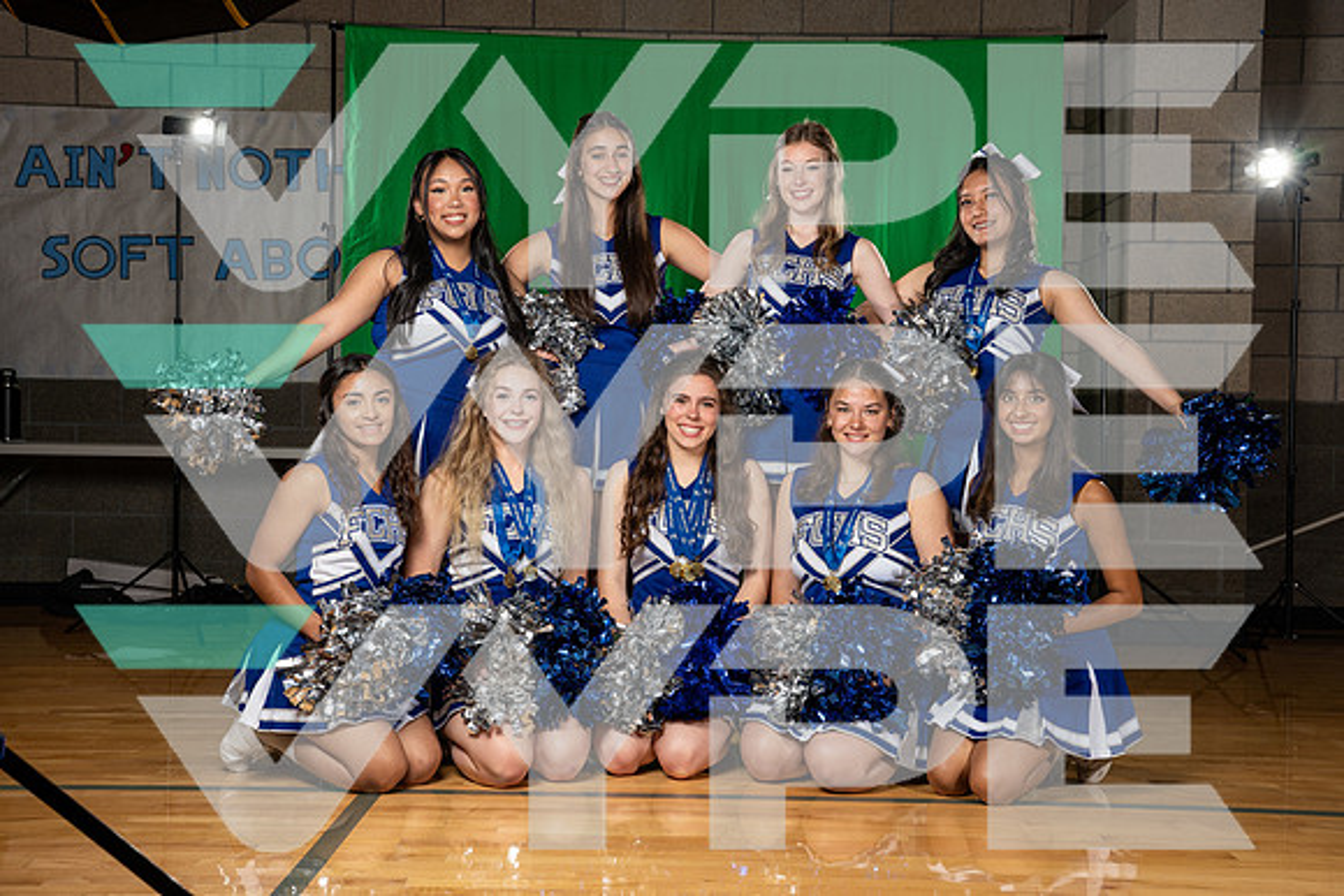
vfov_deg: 30.5
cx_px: 672
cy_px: 448
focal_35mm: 44
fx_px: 1643
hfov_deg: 44.5
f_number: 8
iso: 160
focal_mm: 44
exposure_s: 1/200
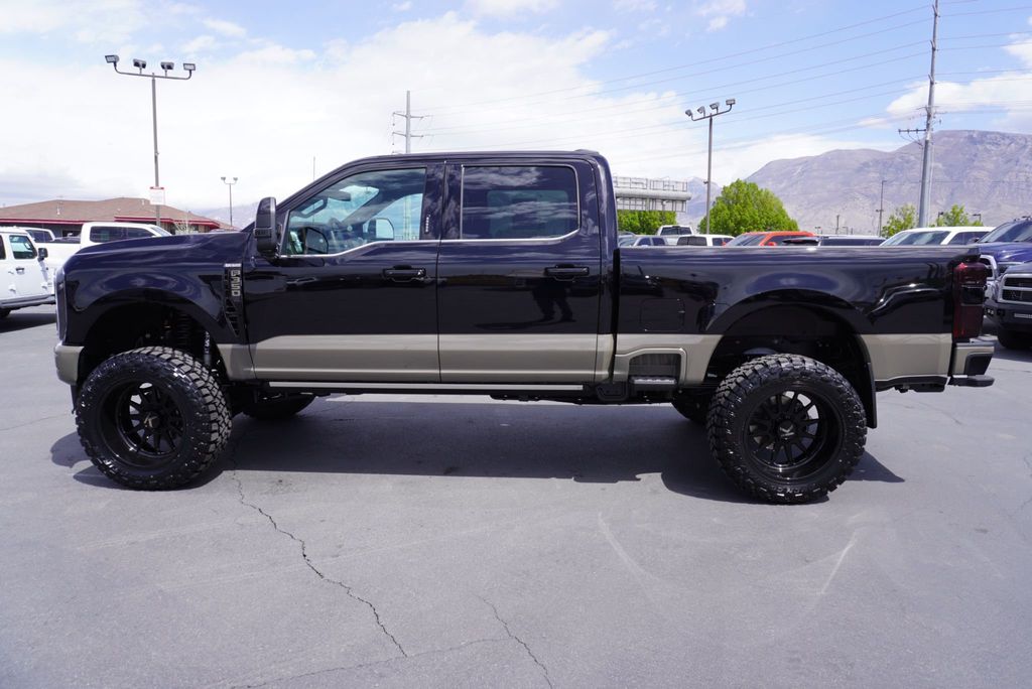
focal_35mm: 24
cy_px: 344
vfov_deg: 53.2
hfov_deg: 73.7
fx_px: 688
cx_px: 516
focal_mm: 16
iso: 100
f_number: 8
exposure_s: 1/200
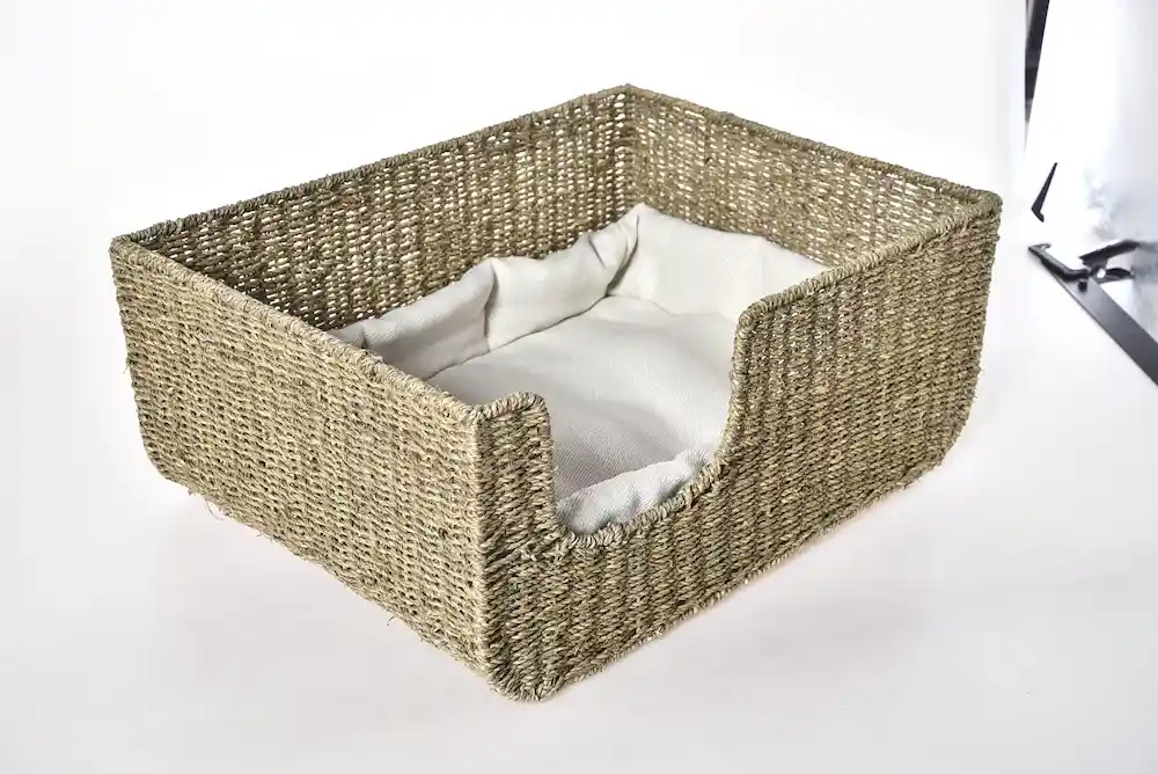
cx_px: 579
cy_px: 387
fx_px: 1770
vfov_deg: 24.7
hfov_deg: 36.2
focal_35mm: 55
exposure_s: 1/125
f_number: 9
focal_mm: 55
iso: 320
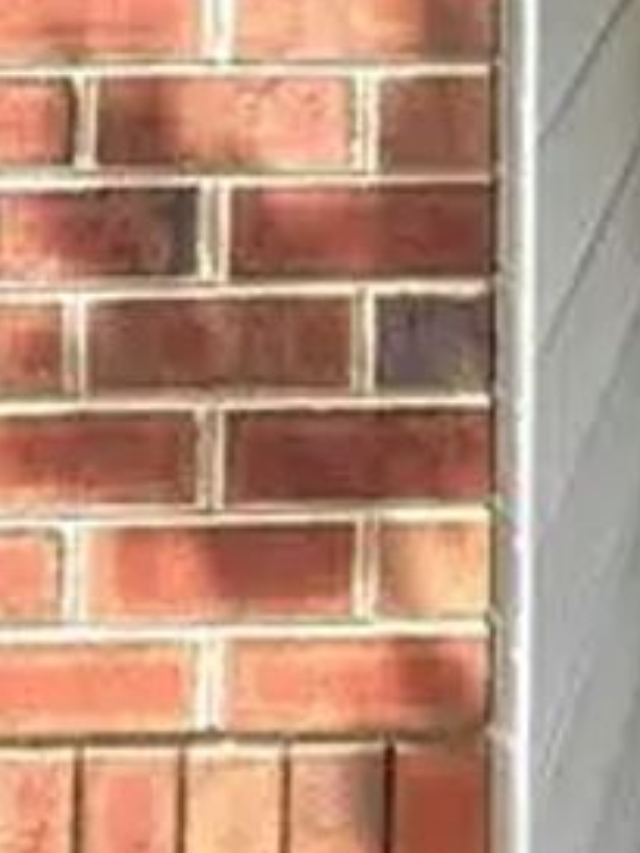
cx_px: 1149
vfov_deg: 12.4
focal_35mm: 140
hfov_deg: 10.0
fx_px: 3449
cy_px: -870
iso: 80
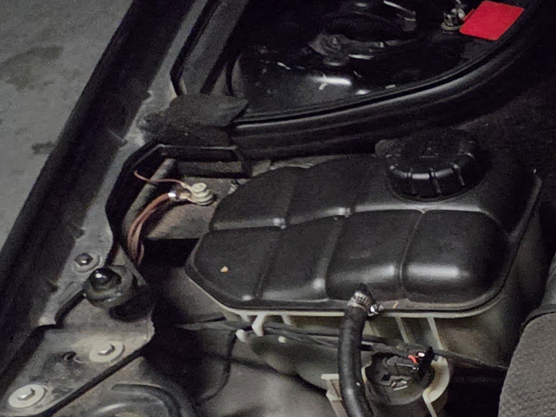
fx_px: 1398
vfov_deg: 16.6
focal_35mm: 87
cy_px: 431
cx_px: 1022
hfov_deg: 17.7
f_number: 1.8
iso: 2000
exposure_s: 1/120
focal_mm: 5.4
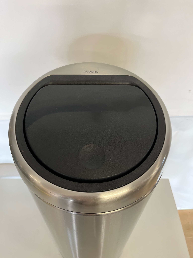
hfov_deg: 53.0
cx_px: 96
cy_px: 129
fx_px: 193
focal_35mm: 26
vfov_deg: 67.3
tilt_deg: -47.0
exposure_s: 1/100
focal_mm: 5.1
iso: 125
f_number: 1.6
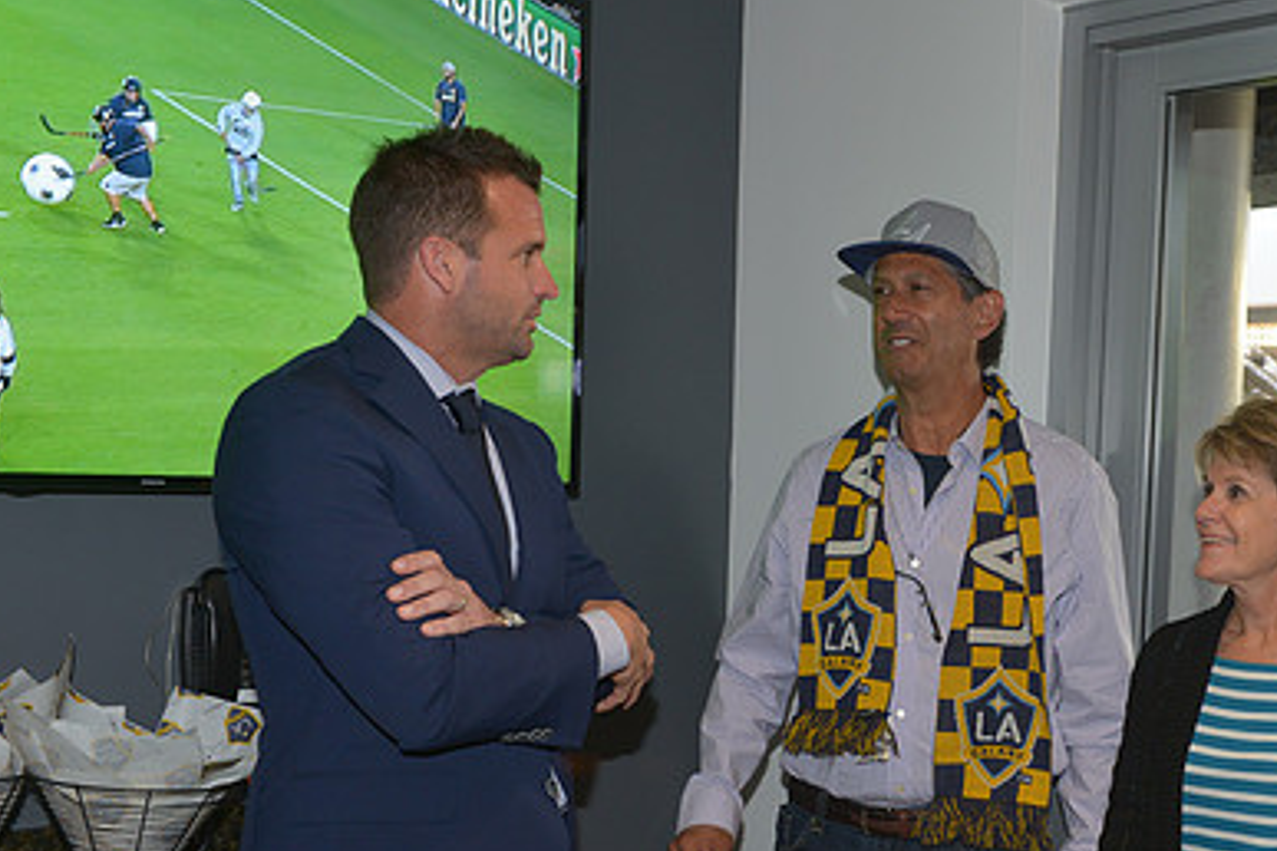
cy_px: 585
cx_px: 911
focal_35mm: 48
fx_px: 1703
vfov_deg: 27.9
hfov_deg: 40.3
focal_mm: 32
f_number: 7.1
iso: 800
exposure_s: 1/60
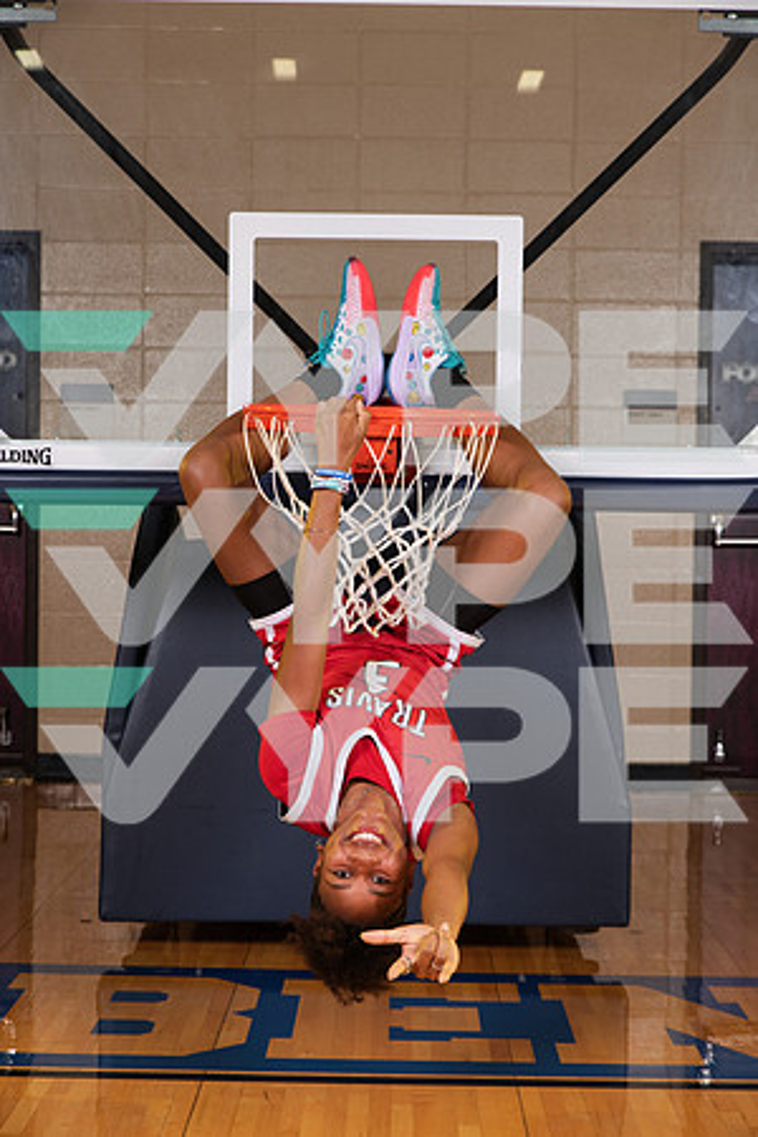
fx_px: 2211
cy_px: 568
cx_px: 379
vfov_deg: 28.8
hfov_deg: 19.5
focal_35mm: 70
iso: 320
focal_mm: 70
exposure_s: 1/320
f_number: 7.1
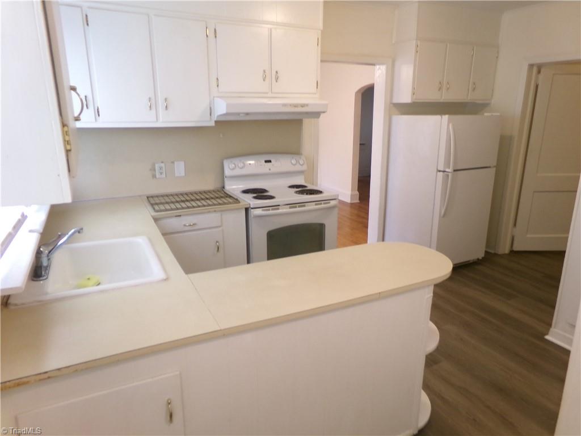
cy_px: 218
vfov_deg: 56.8
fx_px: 403
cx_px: 290
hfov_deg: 71.6
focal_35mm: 24
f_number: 3.7
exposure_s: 1/17
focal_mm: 4.3
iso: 239
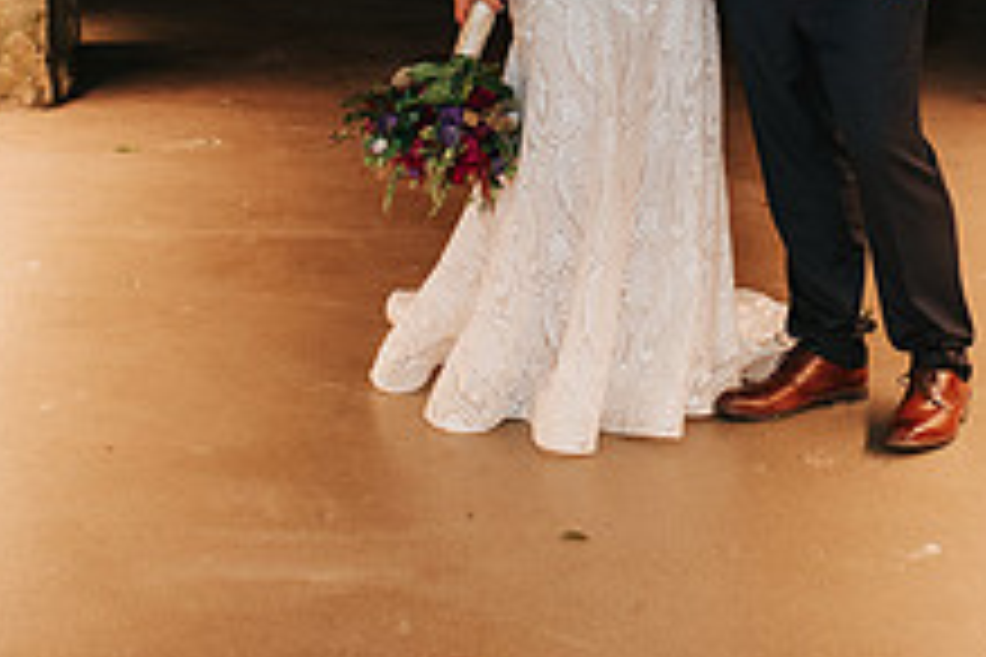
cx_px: 734
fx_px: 2547
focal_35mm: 93
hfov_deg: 21.7
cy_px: -92
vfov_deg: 14.3
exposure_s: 1/200
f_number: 2.8
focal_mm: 35
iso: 1000
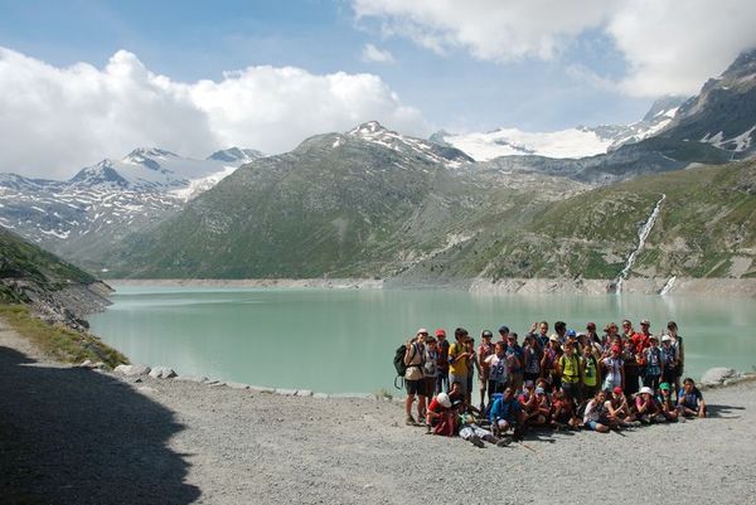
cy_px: 252
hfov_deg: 57.2
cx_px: 378
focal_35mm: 33
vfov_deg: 40.0
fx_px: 693
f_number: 8
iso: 100
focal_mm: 22
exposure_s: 1/250
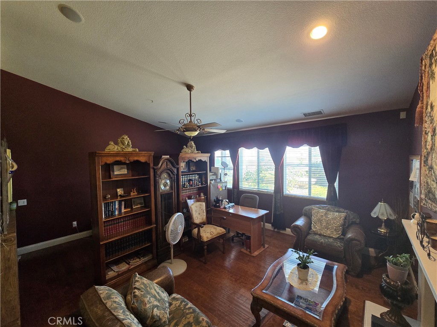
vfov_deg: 89.9
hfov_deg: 106.2
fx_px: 164
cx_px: 218
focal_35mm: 13
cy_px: 164
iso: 320
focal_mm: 2.2
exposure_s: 1/60
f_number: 2.2
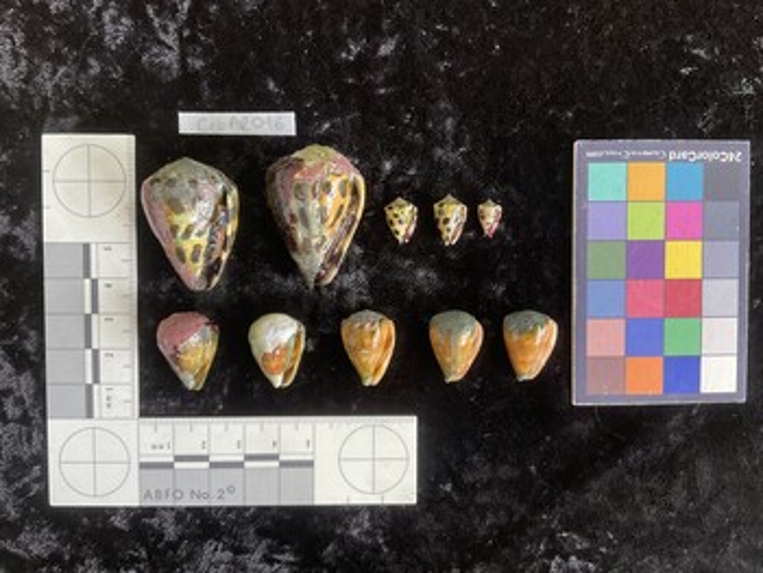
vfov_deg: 48.3
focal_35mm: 29
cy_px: 286
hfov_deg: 61.6
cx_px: 382
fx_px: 640
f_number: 1.8
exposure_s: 1/60
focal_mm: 3
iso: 64
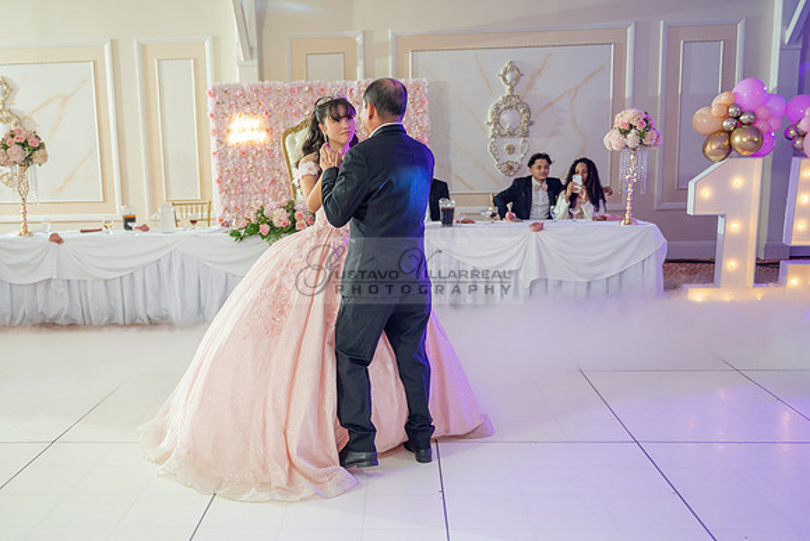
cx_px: 342
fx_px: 831
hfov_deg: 51.7
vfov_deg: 36.0
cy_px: 306
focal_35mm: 37
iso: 400
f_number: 2.8
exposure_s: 1/100
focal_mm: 32
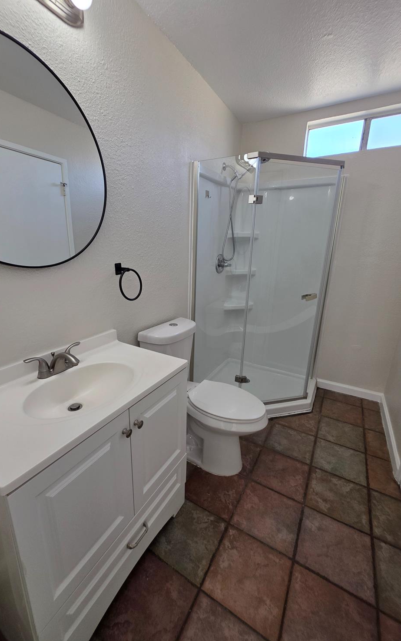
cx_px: 184
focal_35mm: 14
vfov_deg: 105.3
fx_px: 245
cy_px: 318
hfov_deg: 78.5
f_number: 1.9
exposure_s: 1/120
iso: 100
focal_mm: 2.2
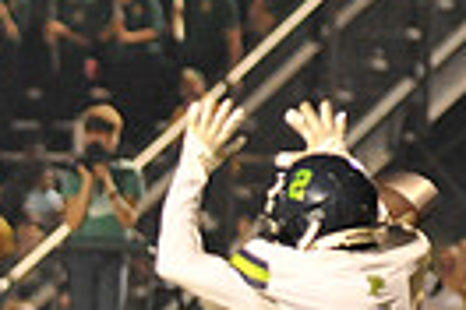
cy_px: 571
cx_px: -173
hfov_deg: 2.3
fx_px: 11403
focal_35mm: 881
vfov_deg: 1.6
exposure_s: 1/320
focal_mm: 200
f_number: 4
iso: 6400
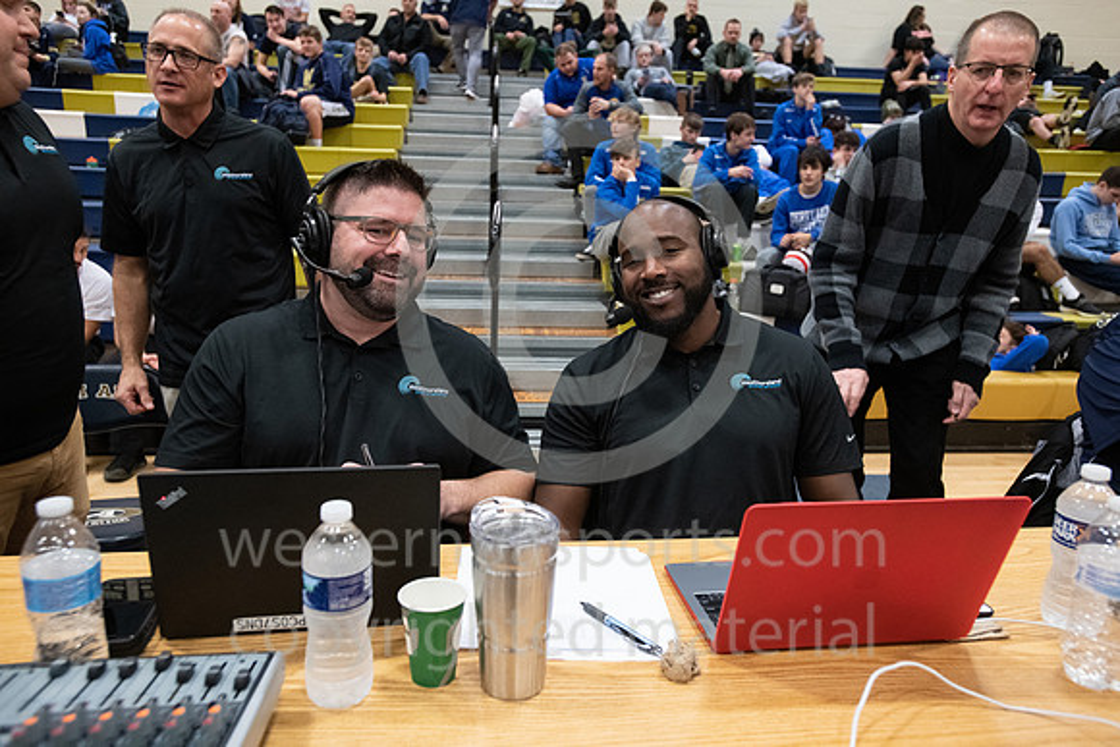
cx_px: 560
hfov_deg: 69.4
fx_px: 809
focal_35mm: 26
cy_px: 374
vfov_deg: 49.6
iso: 5000
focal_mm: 26
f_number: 5.6
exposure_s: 1/160
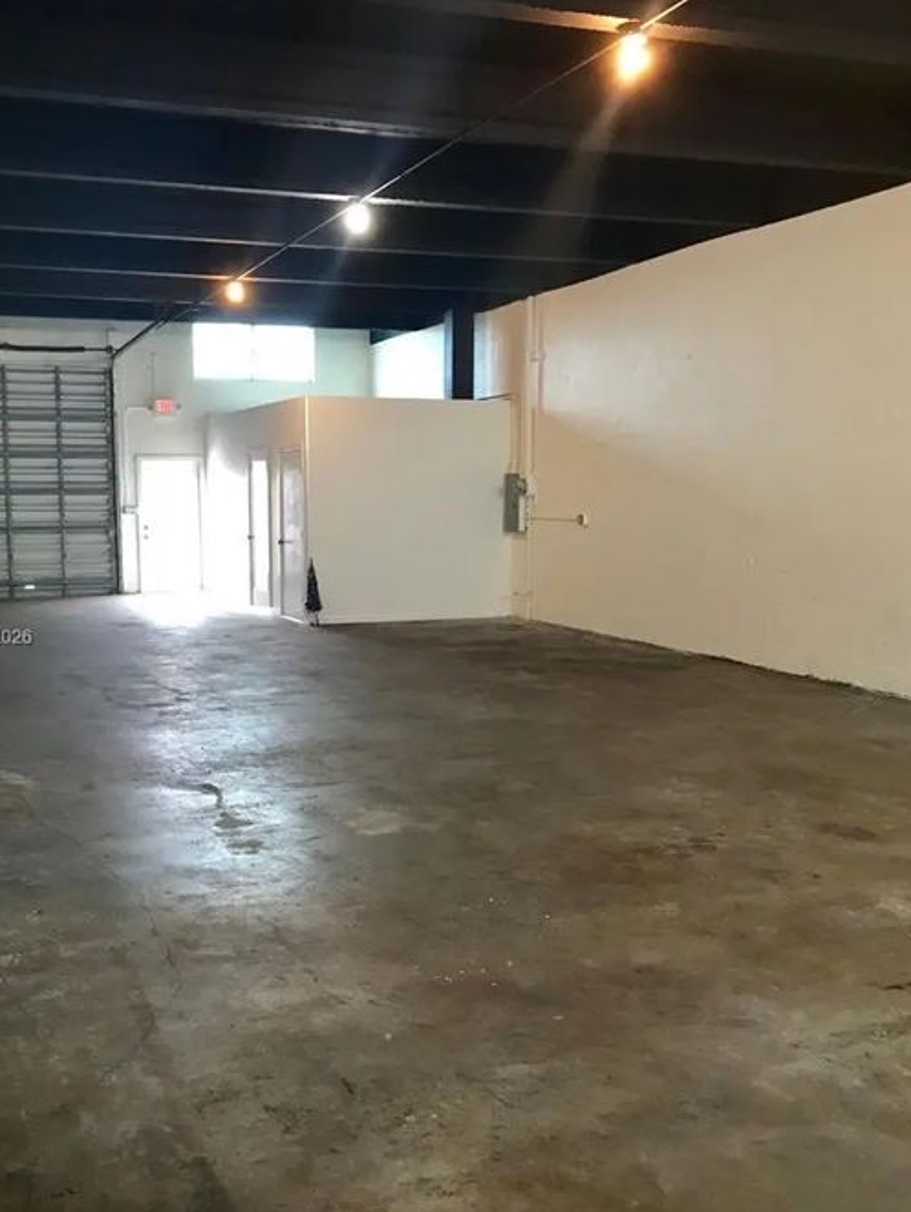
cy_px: 639
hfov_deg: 39.6
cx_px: 377
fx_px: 1262
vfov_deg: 51.3
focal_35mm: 36
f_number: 1.8
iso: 100
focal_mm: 3.99
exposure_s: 1/10
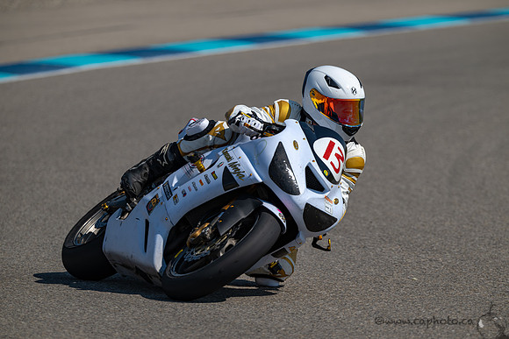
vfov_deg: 3.9
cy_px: 170
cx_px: 254
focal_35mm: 350
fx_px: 4950
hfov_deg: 5.9
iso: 90
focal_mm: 350
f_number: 6
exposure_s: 1/1250
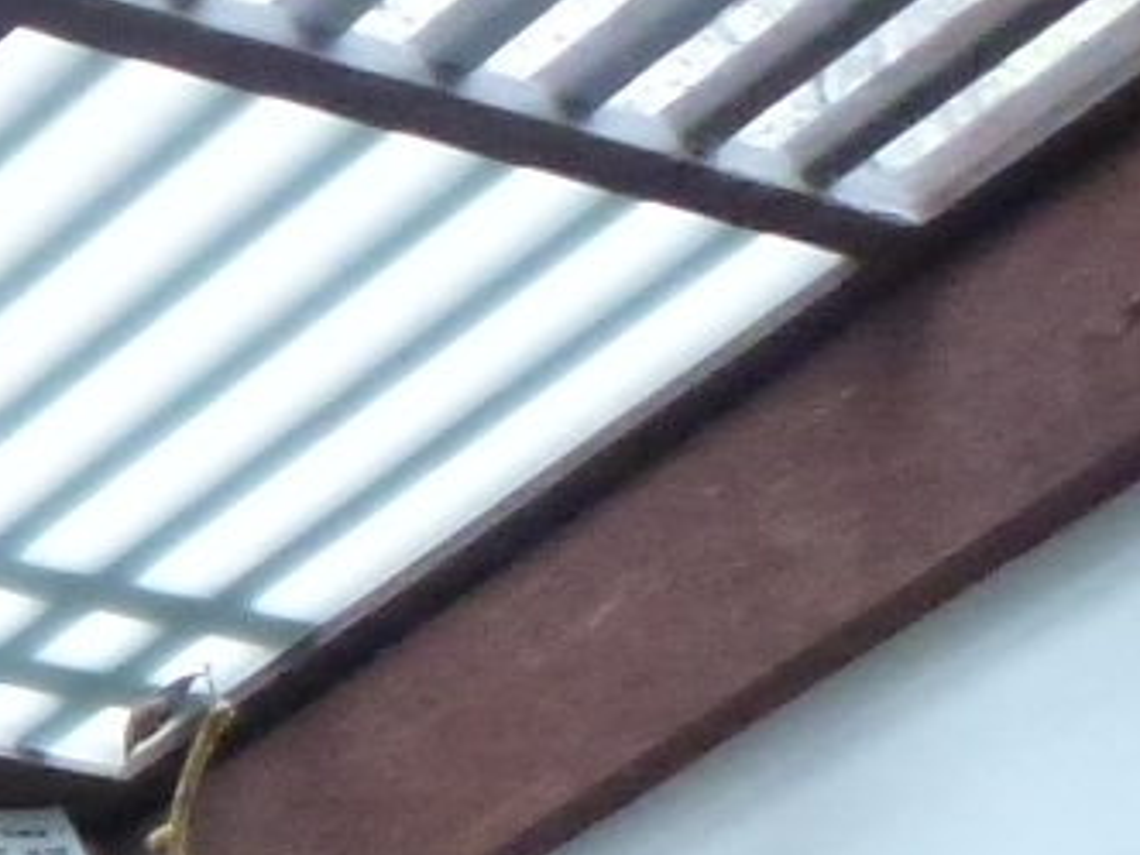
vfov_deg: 9.7
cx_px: -2043
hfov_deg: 10.4
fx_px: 4874
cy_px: 1363
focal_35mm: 148
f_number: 3.3
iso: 800
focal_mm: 4.3
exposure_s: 1/60
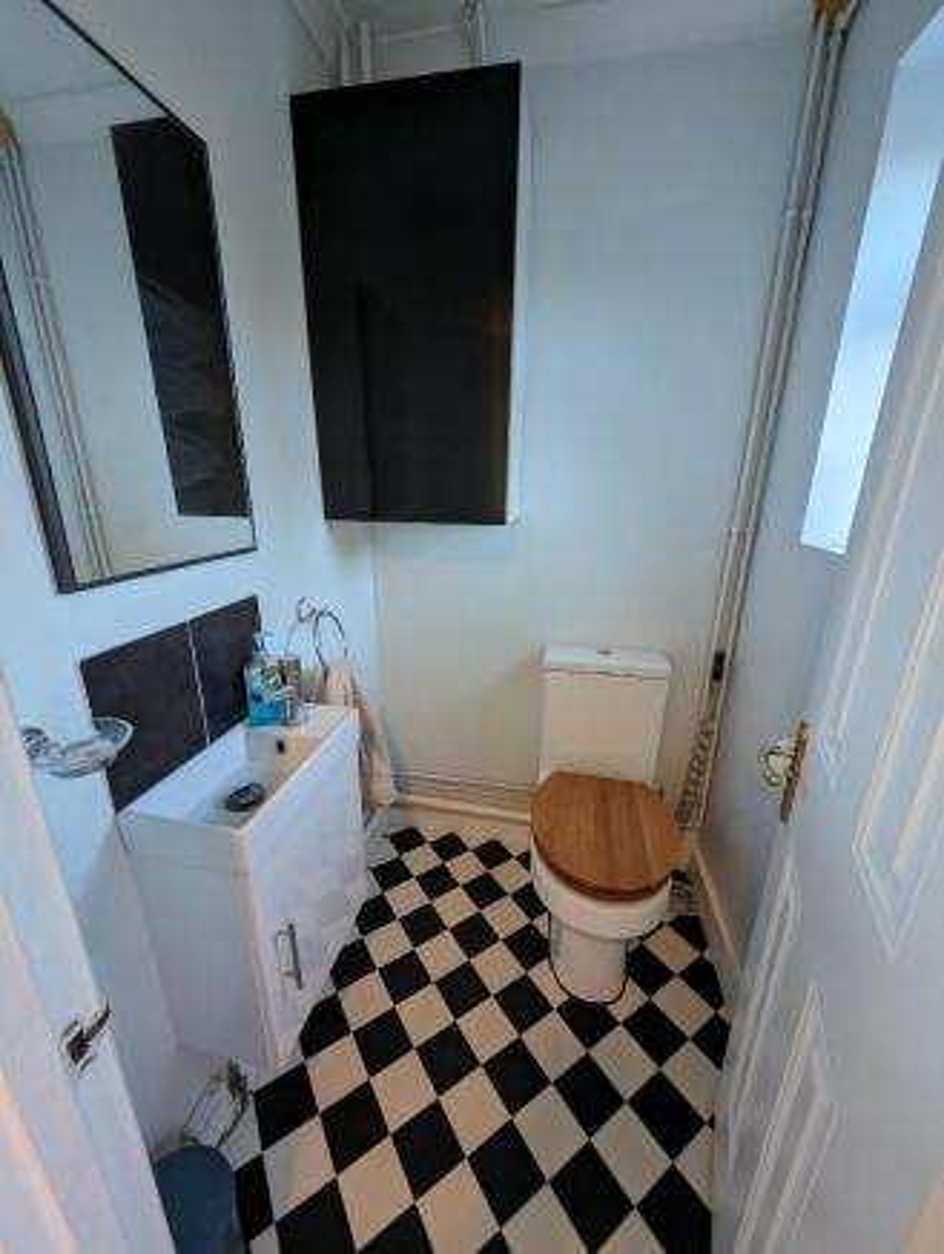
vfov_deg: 110.5
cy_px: 627
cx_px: 472
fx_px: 435
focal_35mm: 12
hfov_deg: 94.6
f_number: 1.95
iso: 58
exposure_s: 1/23.8
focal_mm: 2.23
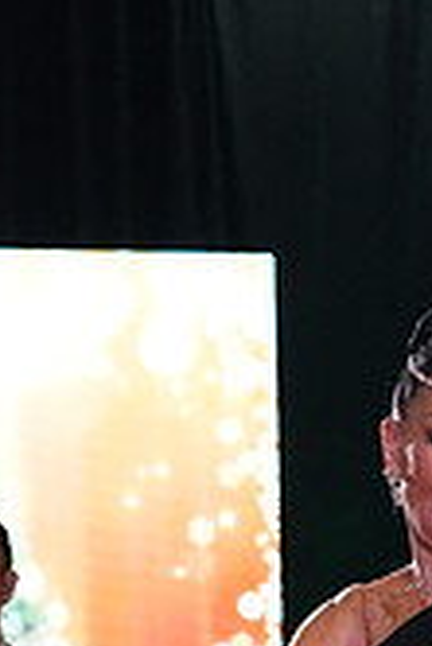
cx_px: 648
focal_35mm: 401
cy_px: 1027
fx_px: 7202
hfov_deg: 3.4
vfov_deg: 5.1
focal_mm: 115
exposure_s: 1/400
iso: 6400
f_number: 6.3
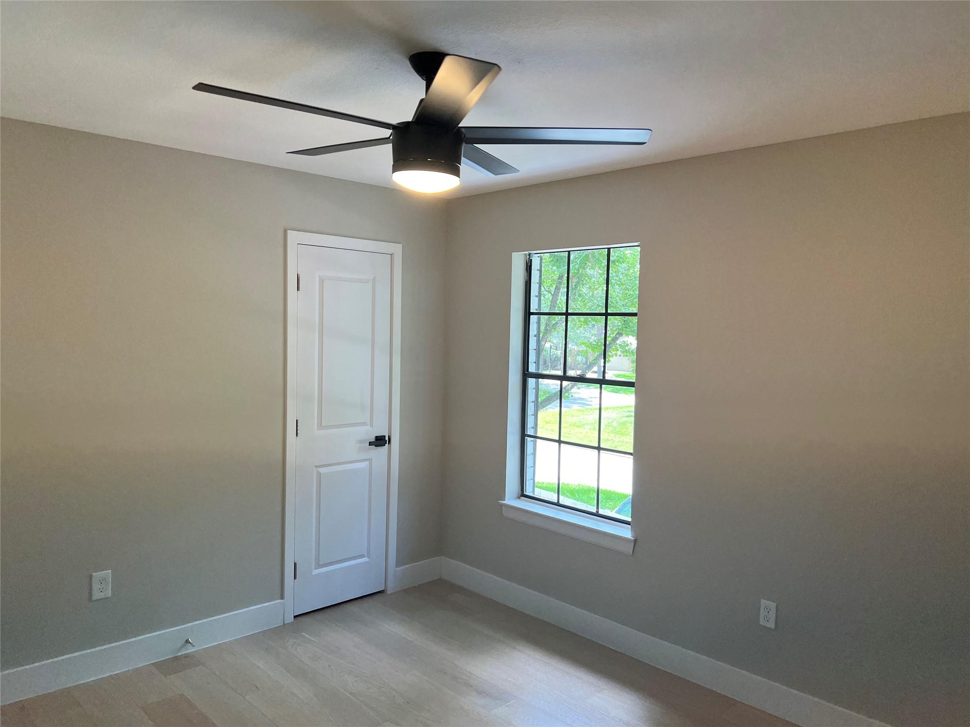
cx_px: 485
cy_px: 364
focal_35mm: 26
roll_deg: -0.5
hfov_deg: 67.3
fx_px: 729
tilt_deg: -3.4
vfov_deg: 53.1
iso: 64
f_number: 1.5
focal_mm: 5.7
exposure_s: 1/120
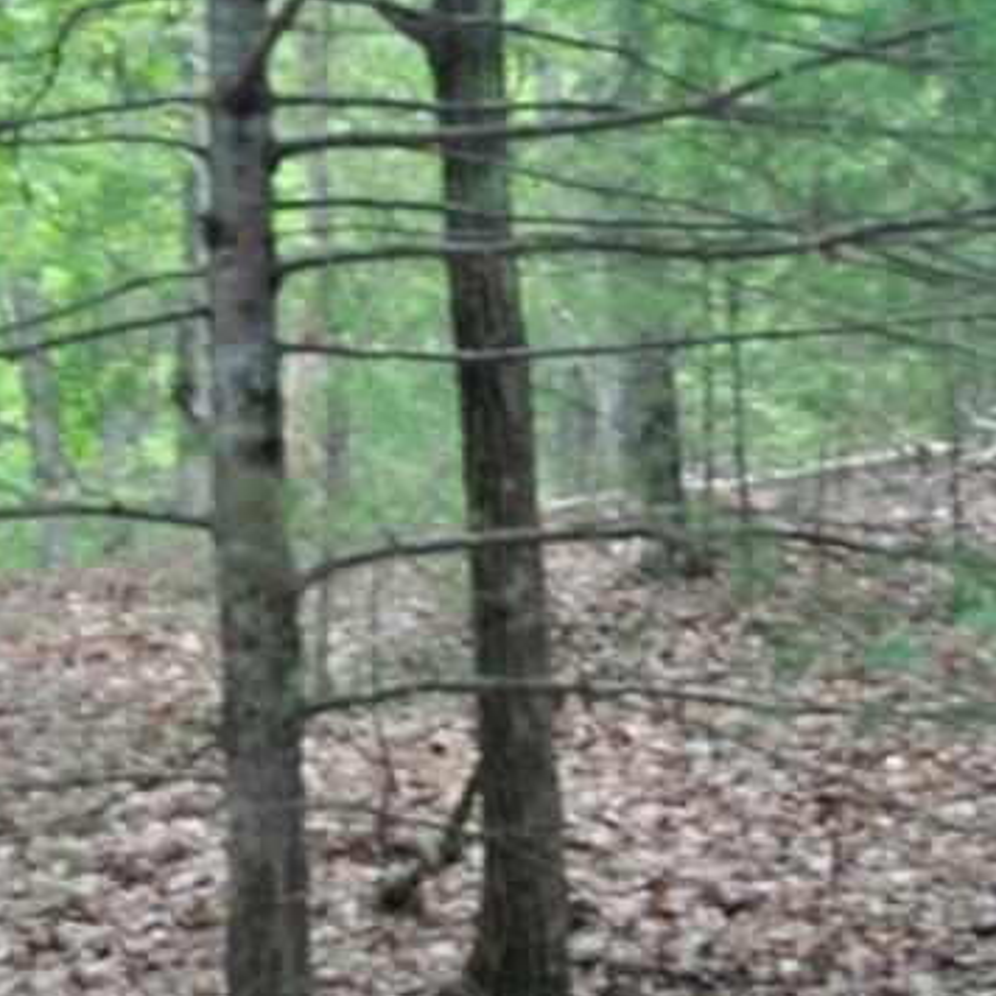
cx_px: 730
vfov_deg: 16.4
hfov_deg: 16.3
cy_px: 443
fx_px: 3458
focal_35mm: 106
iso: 200
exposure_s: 1/50
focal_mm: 29
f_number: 4
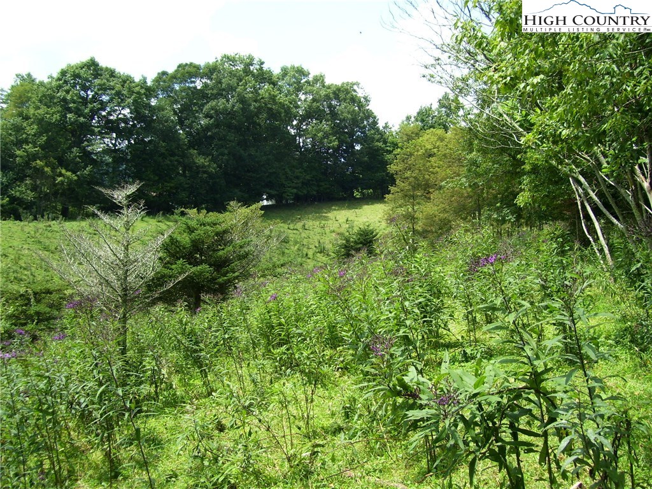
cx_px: 326
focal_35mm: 37
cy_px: 244
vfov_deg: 38.7
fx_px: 697
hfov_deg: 50.1
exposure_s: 1/500
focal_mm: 6
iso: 80
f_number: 2.7
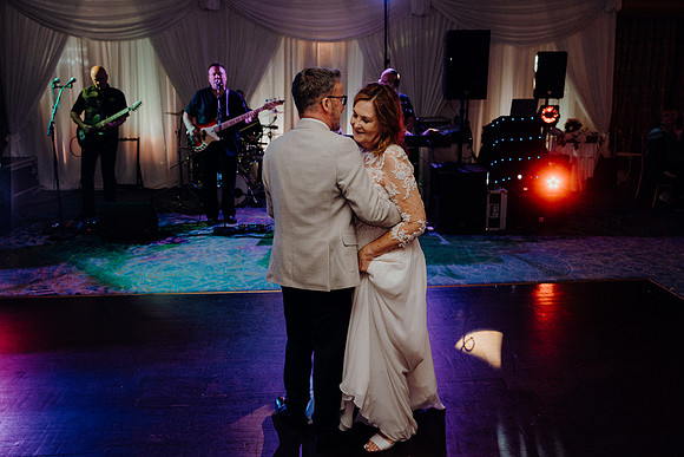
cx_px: 342
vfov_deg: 40.0
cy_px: 228
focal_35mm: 33
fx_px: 627
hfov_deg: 57.2
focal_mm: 33
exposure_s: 1/200
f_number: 3.5
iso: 2500
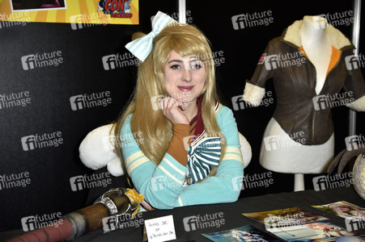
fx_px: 659
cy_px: 121
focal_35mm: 65
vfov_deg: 20.9
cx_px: 182
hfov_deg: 31.0
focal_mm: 65
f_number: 4.5
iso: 400
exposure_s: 1/60
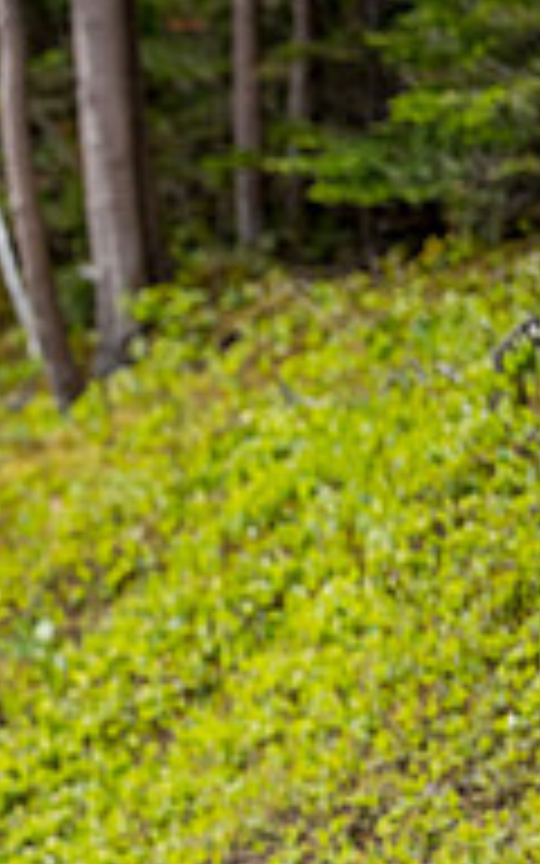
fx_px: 10502
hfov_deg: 2.9
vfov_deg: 4.7
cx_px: -760
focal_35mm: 446
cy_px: 763
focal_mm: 145
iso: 400
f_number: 4
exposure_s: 1/2500
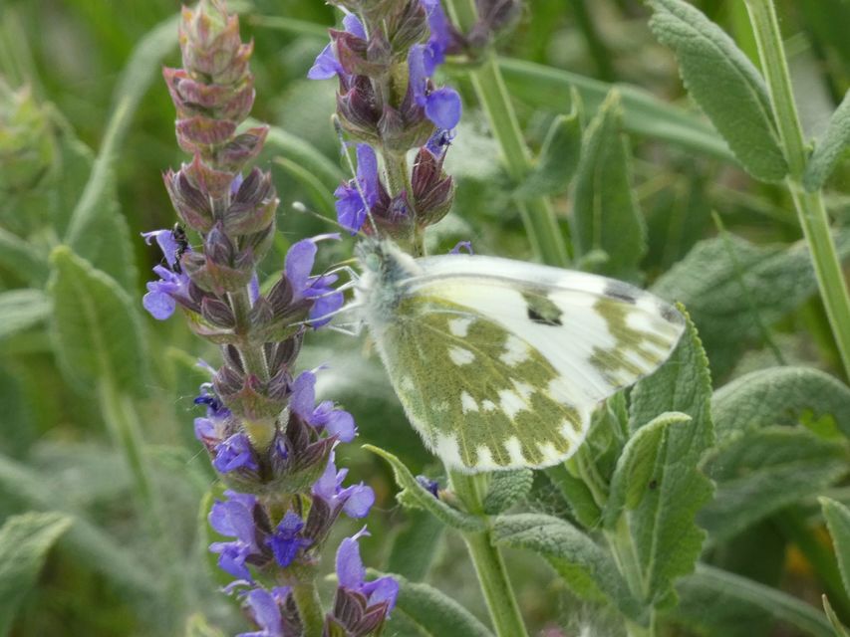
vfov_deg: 3.0
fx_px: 12279
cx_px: 425
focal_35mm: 500
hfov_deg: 4.0
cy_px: 318
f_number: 5.6
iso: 250
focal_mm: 89.5
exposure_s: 1/100
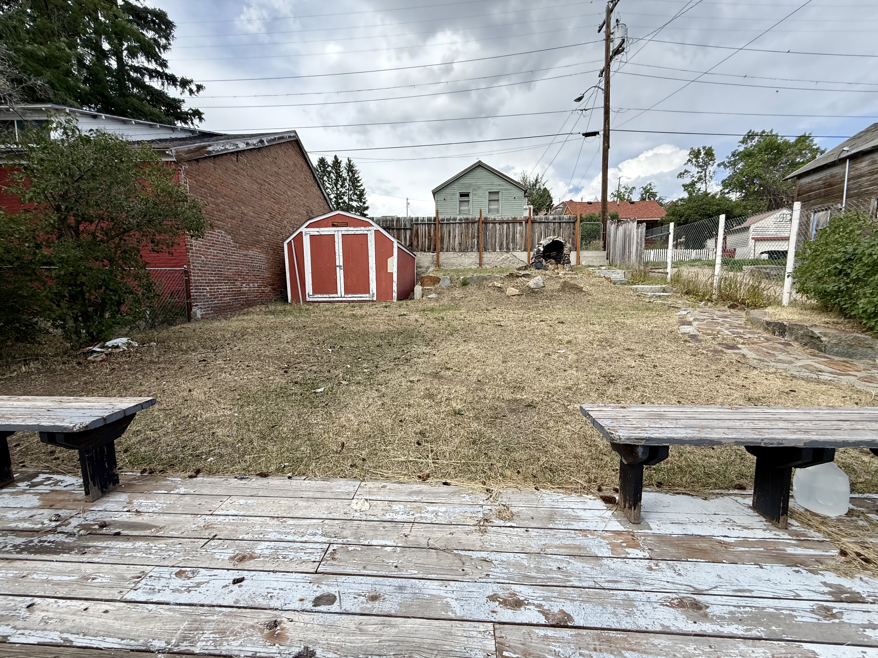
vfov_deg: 85.7
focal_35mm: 14
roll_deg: +0.9
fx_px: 355
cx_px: 439
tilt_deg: -6.3
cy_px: 329
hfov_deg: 102.1
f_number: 2.2
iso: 64
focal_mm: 2.22
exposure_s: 1/942
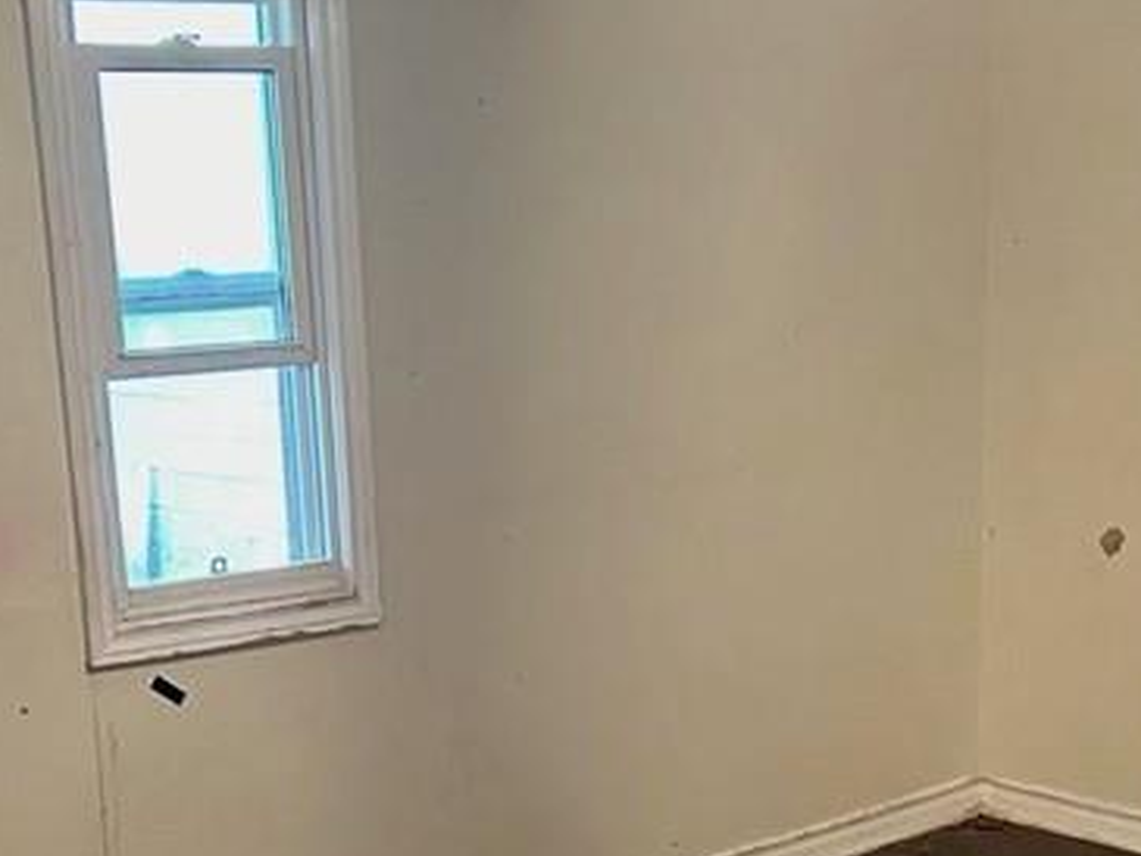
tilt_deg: -17.0
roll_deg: +2.1
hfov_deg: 26.7
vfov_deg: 19.4
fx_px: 2407
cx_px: 628
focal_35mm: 73
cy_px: 922
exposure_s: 1/60
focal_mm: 5.7
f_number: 1.5
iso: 400
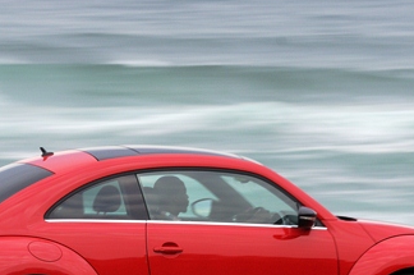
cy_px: 187
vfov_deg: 4.7
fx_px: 3330
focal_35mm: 290
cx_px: 176
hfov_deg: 7.1
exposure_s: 1/30
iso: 320
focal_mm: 98
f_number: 8
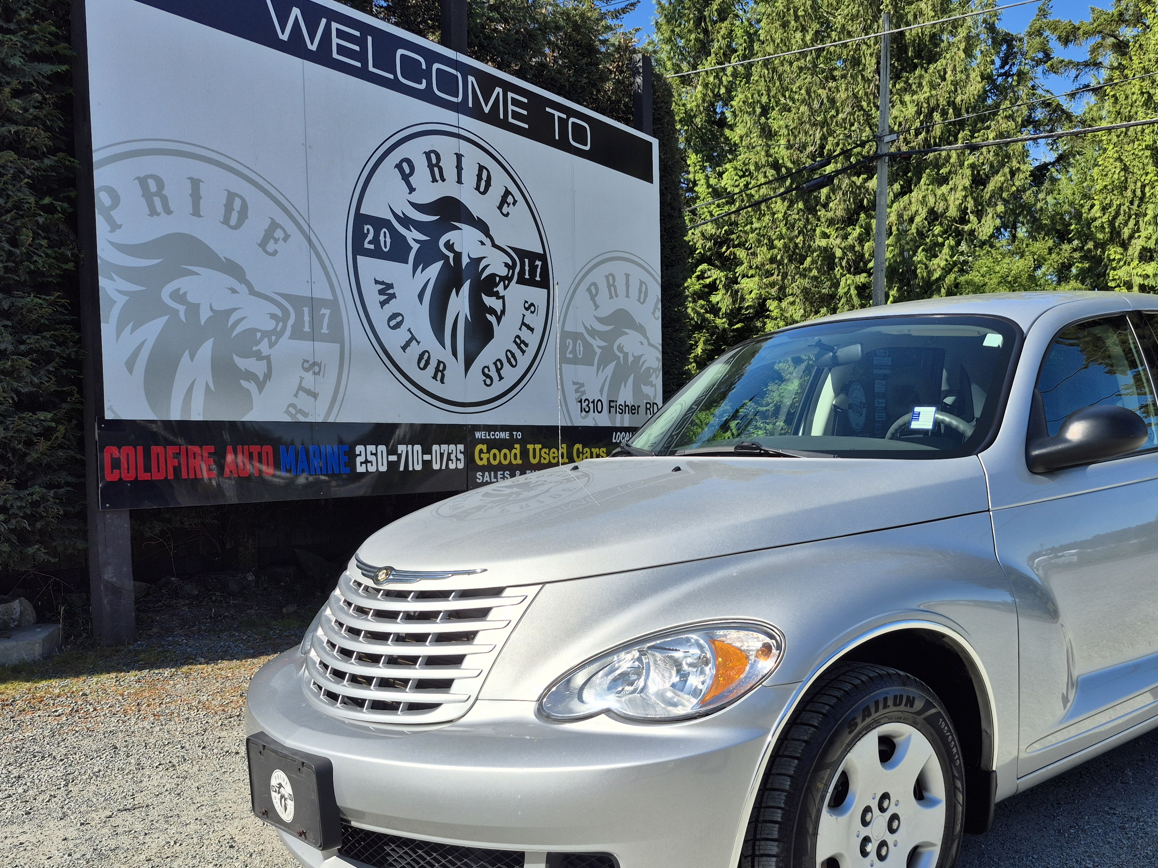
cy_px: 519
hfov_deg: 57.1
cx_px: 773
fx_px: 1037
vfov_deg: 45.2
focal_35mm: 31
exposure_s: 1/1876
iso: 25
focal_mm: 5.4
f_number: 1.8
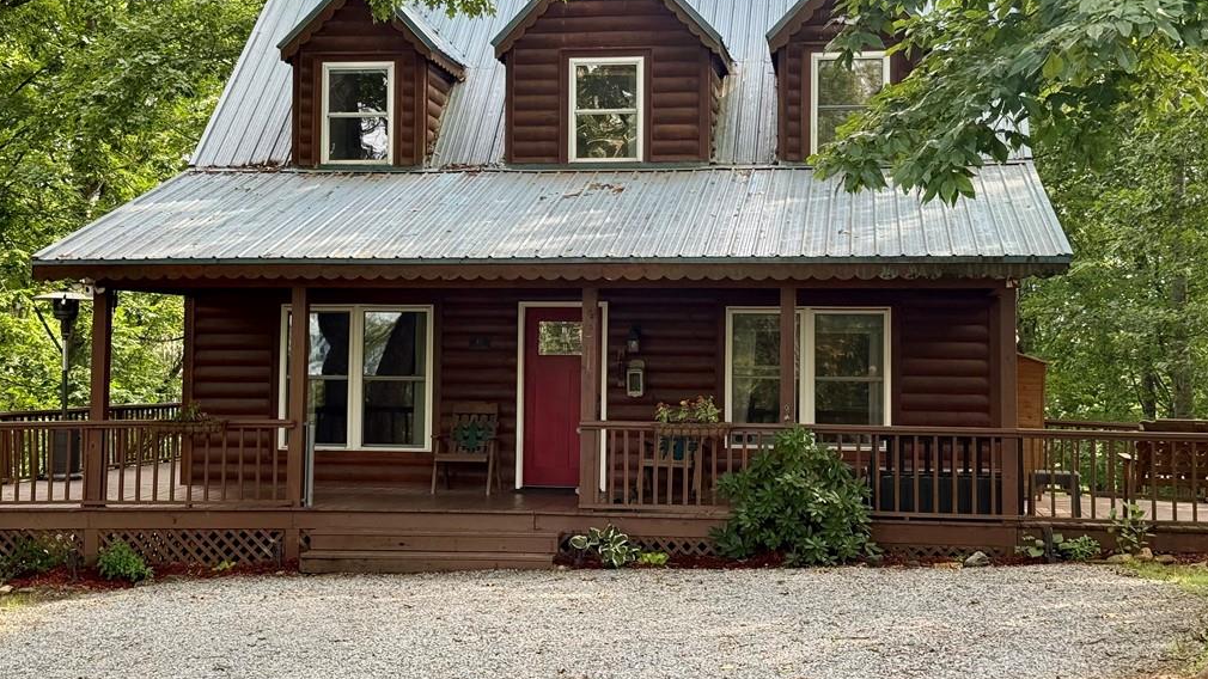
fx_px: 1698
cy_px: 269
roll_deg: -1.0
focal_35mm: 53
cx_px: 603
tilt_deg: +3.6
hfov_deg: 39.2
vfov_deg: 22.6
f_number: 1.78
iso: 80
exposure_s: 1/326
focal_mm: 6.76
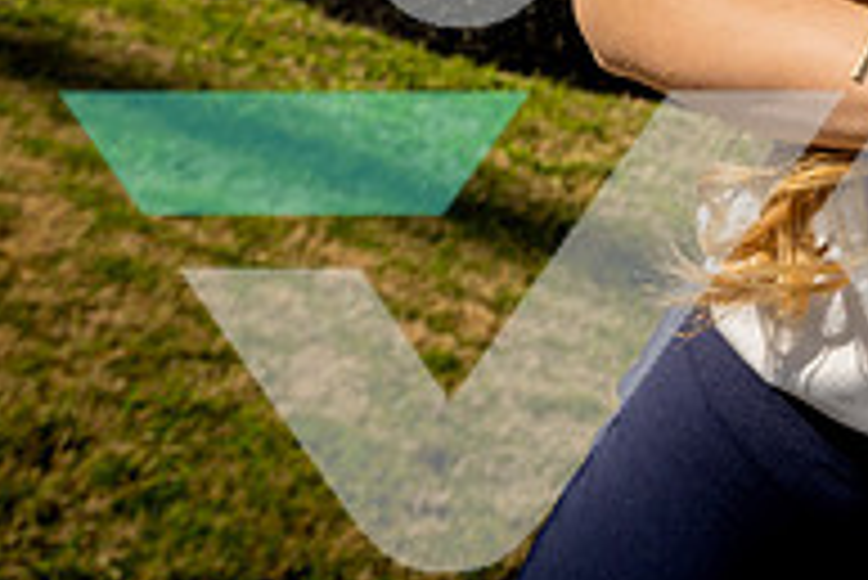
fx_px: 3113
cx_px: 1219
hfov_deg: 15.0
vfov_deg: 10.4
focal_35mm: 129
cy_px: -214
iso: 125
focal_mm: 43
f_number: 10
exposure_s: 1/250
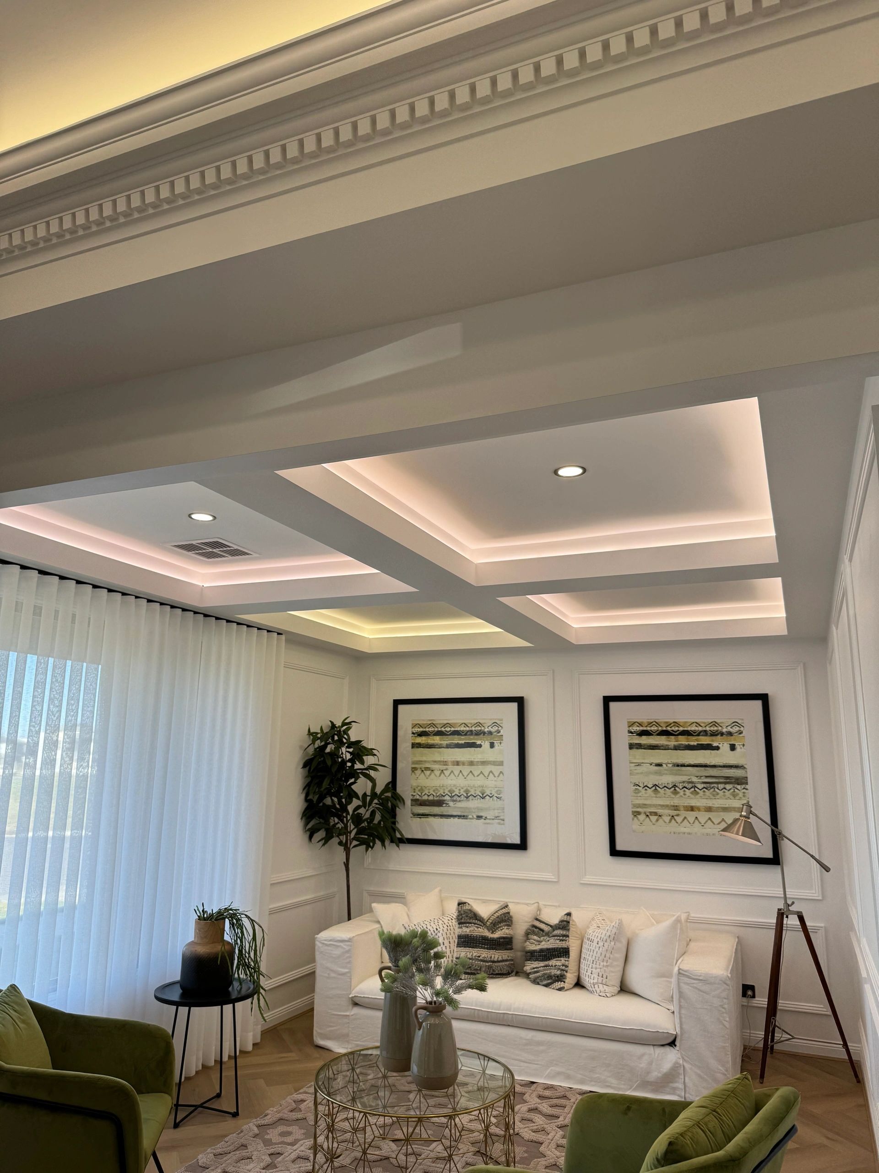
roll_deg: -1.2
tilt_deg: +11.3
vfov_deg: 71.6
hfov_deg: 56.8
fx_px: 813
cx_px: 440
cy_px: 586
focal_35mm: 24
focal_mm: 6.76
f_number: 1.78
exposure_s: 1/412
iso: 80
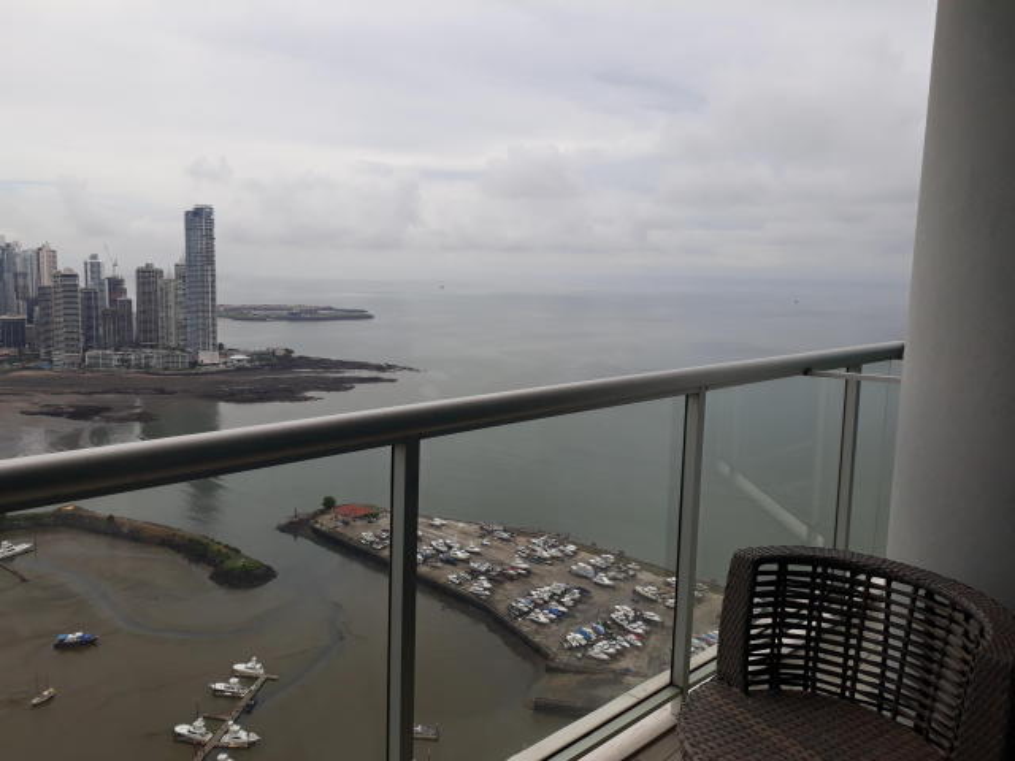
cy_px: 380
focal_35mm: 27
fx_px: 792
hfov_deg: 65.3
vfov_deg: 51.4
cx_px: 508
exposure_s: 1/2000
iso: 40
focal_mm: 3.6
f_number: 1.9
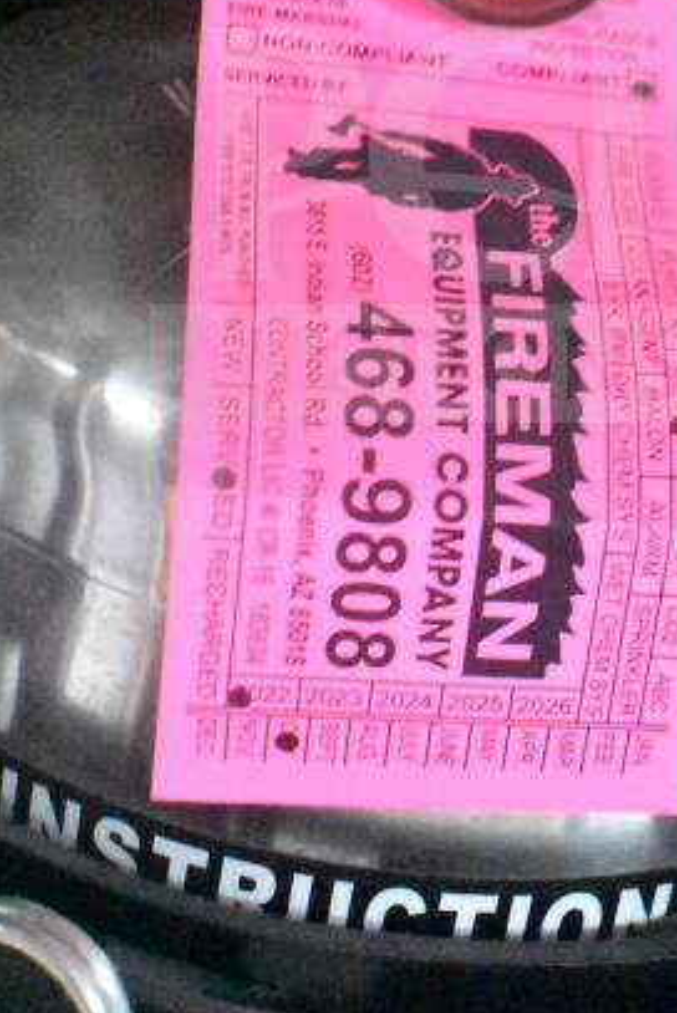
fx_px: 2369
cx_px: 428
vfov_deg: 23.8
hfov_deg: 16.2
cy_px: 224
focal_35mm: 84
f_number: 4
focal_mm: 25
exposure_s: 1/40
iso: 25600
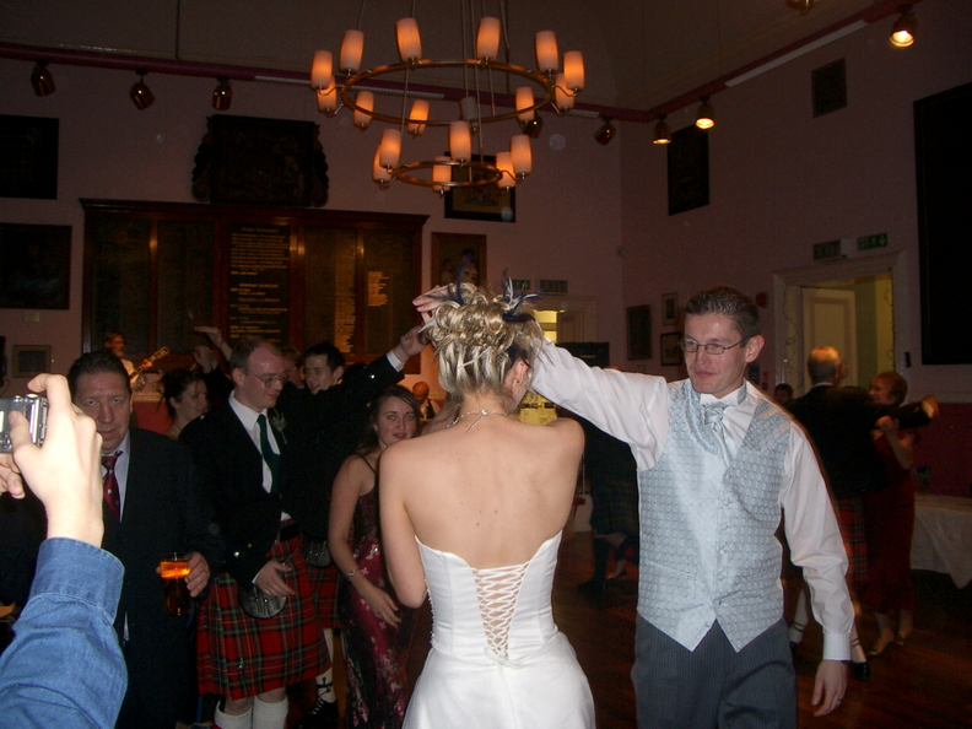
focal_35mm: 35
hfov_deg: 52.6
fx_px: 983
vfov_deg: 40.7
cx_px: 486
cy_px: 364
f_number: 2.6
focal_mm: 5.8
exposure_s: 1/40
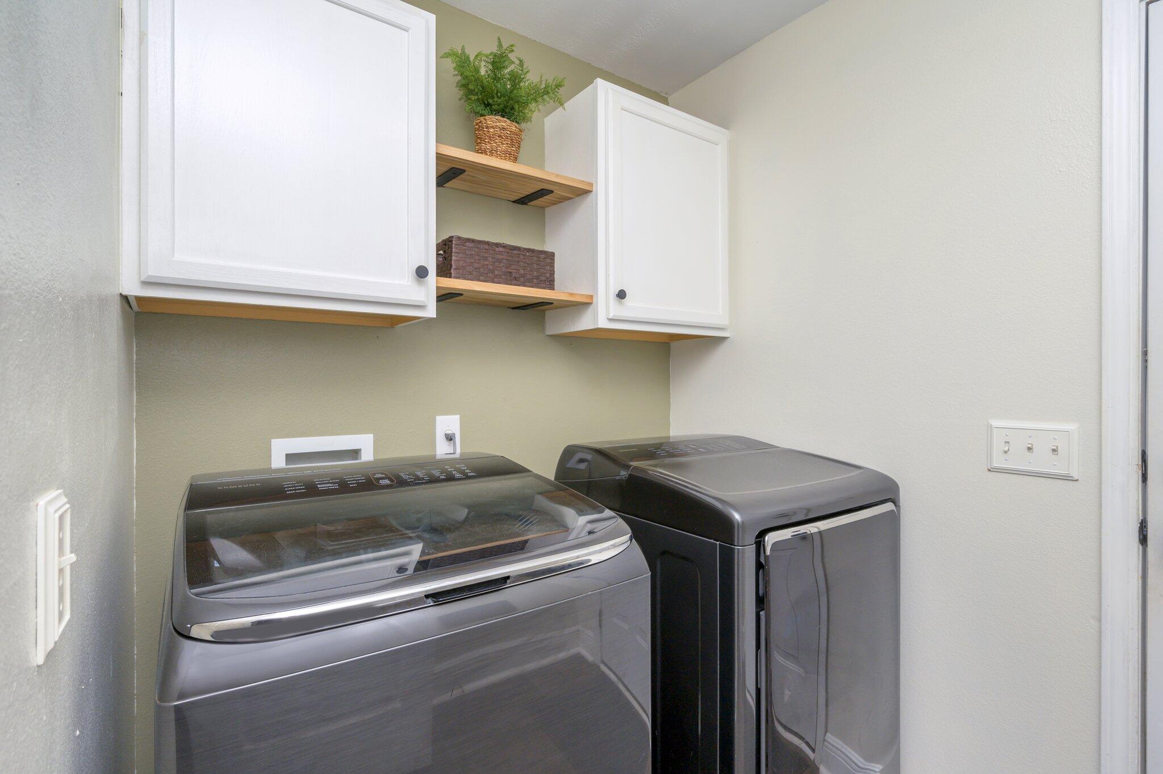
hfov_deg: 95.0
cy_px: 387
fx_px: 533
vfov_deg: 72.0
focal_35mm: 16
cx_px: 582
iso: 320
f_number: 9
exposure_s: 1/60
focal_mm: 16.5
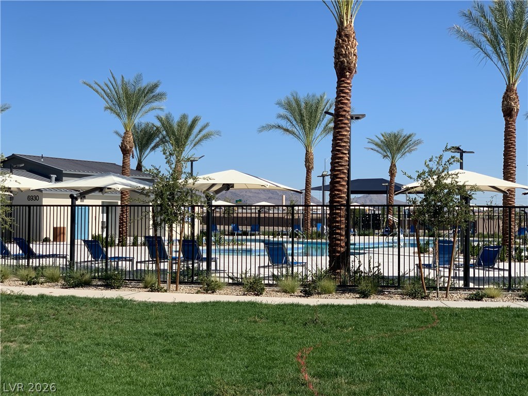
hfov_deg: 36.8
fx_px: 793
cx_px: 264
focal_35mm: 52
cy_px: 198
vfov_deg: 28.0
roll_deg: -1.0
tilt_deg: +1.7
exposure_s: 1/1546
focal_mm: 6
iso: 16
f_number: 2.4
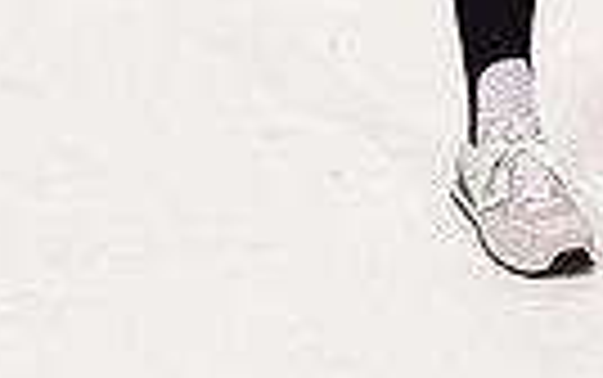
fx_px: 2813
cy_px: -544
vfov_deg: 7.2
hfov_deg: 12.1
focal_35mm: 171
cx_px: 567
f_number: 8
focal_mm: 50
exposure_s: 1/250
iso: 800
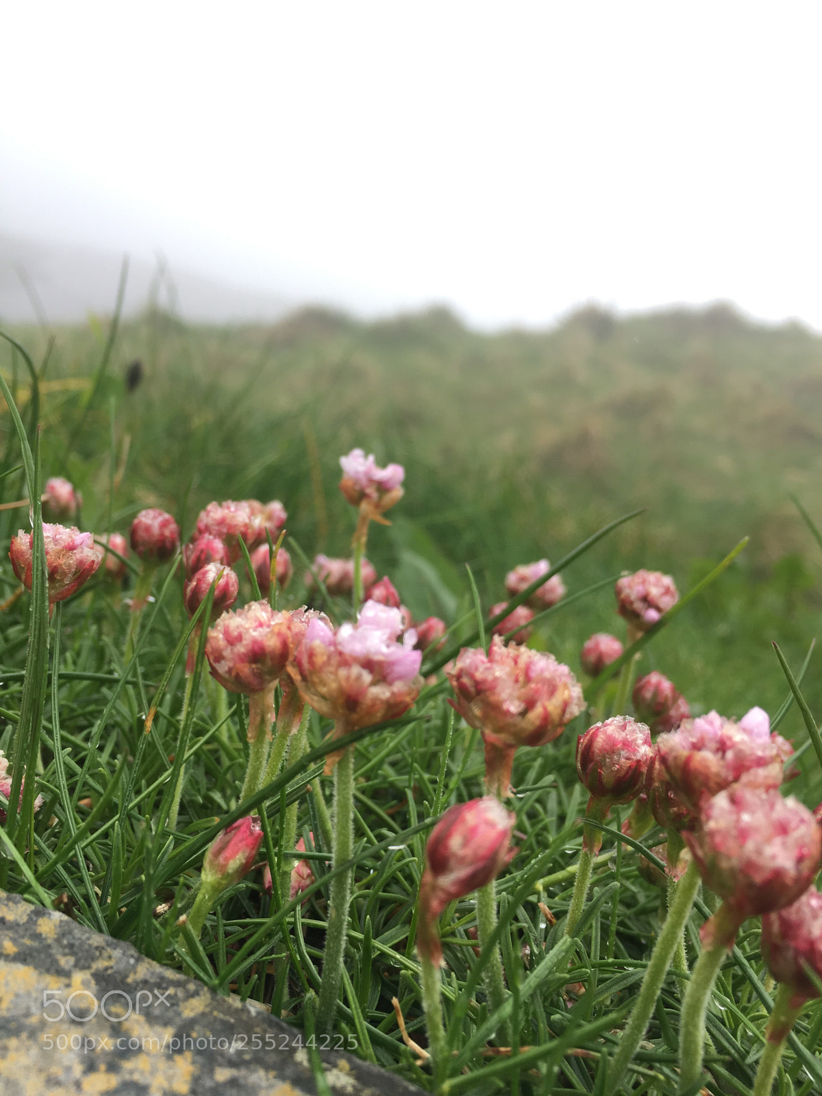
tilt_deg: -22.3
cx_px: 411
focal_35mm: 29
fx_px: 918
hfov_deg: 48.2
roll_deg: -17.1
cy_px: 548
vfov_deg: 61.7
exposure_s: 1/168
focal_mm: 4.15
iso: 25
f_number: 2.2
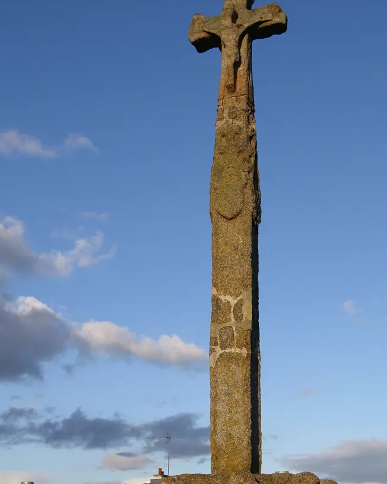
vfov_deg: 35.3
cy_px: 270
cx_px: 243
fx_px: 759
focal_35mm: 53
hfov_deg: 28.5
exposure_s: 1/300
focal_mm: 24
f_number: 7.1
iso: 100
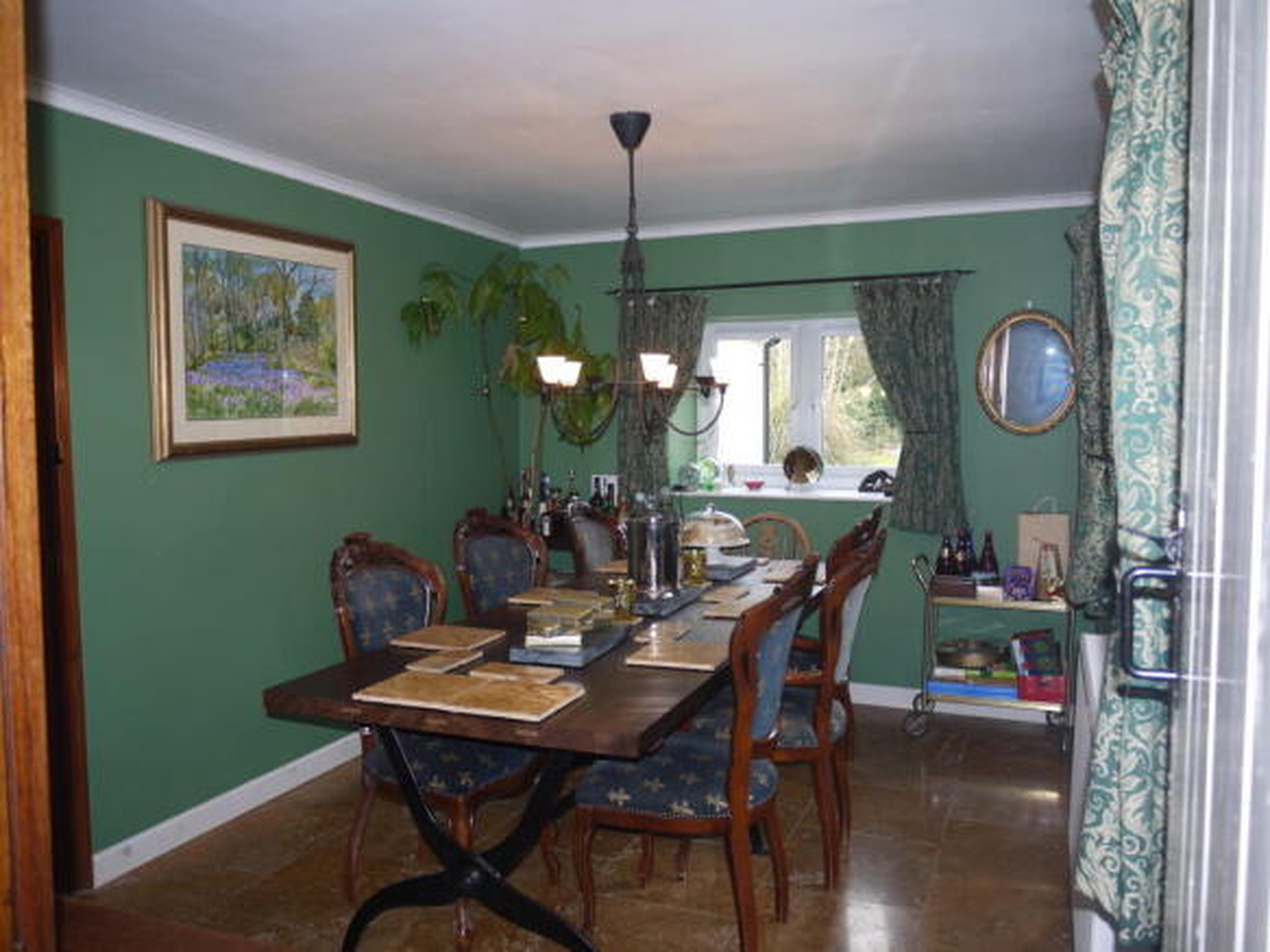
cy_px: 476
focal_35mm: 28
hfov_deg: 63.5
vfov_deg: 49.7
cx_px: 635
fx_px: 1027
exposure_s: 1/30
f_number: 3.5
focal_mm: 14
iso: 100
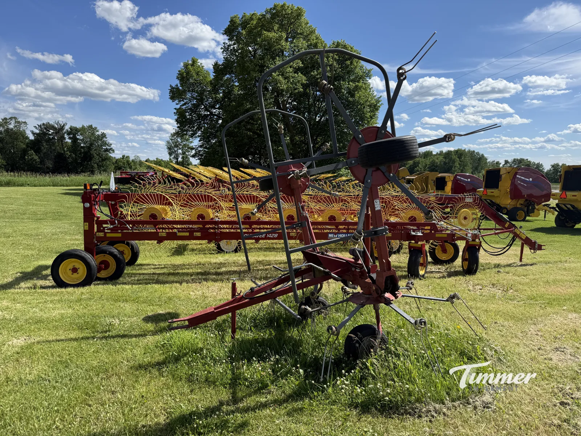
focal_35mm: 24
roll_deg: -1.2
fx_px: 403
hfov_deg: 71.6
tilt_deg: -5.8
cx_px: 290
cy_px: 218
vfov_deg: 56.8
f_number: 1.78
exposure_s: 1/4167
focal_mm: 6.76
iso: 80
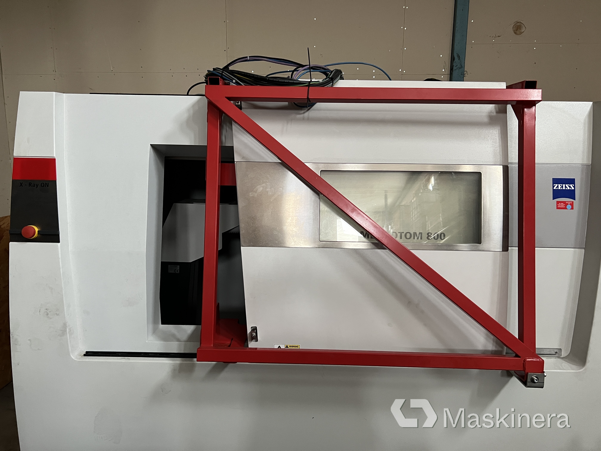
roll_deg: -0.7
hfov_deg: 67.3
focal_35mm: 26
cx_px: 300
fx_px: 451
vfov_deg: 53.1
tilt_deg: -9.1
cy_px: 226
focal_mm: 5.7
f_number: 1.5
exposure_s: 1/60
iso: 500
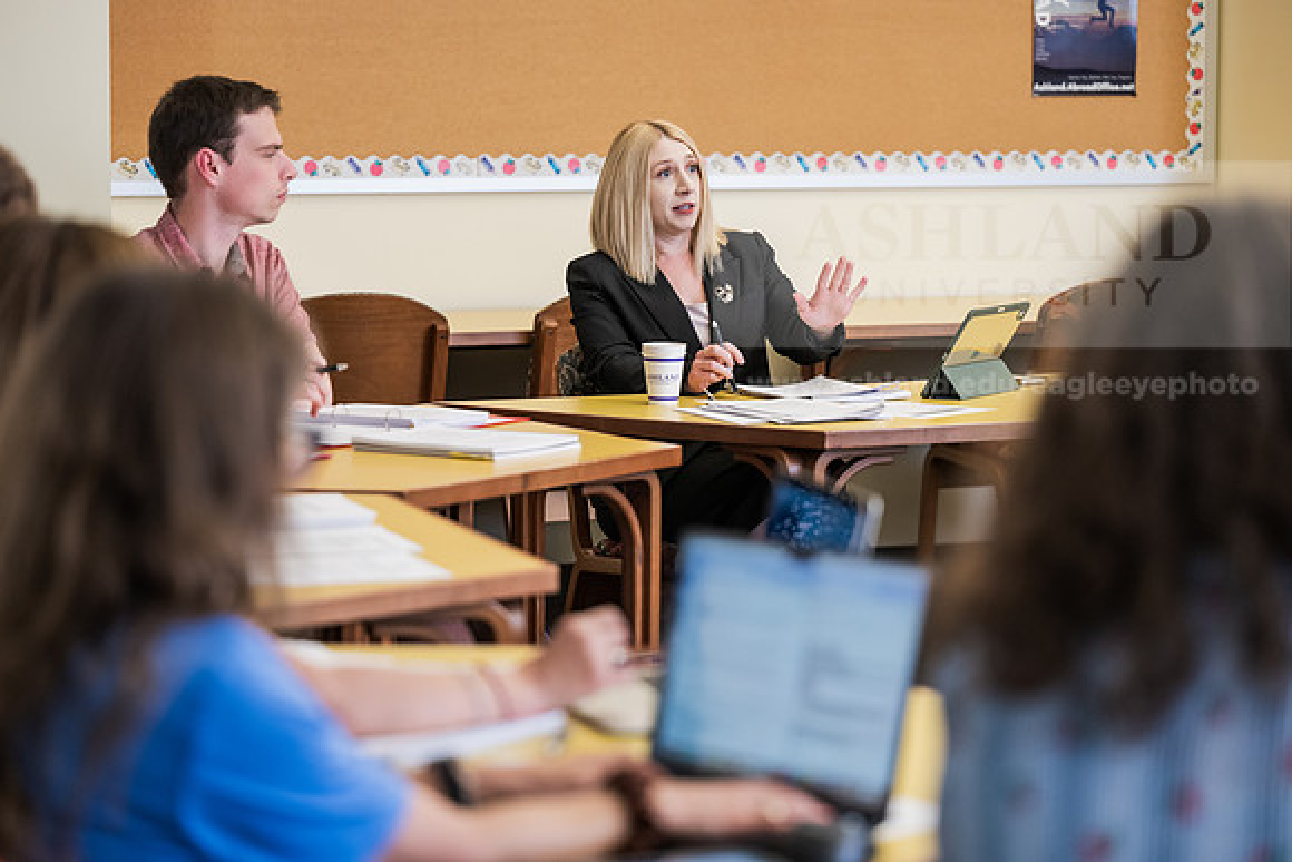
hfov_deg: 20.2
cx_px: 646
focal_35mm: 101
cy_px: 431
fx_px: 3625
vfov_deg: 13.6
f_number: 2.8
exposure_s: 1/200
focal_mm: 101
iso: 1250
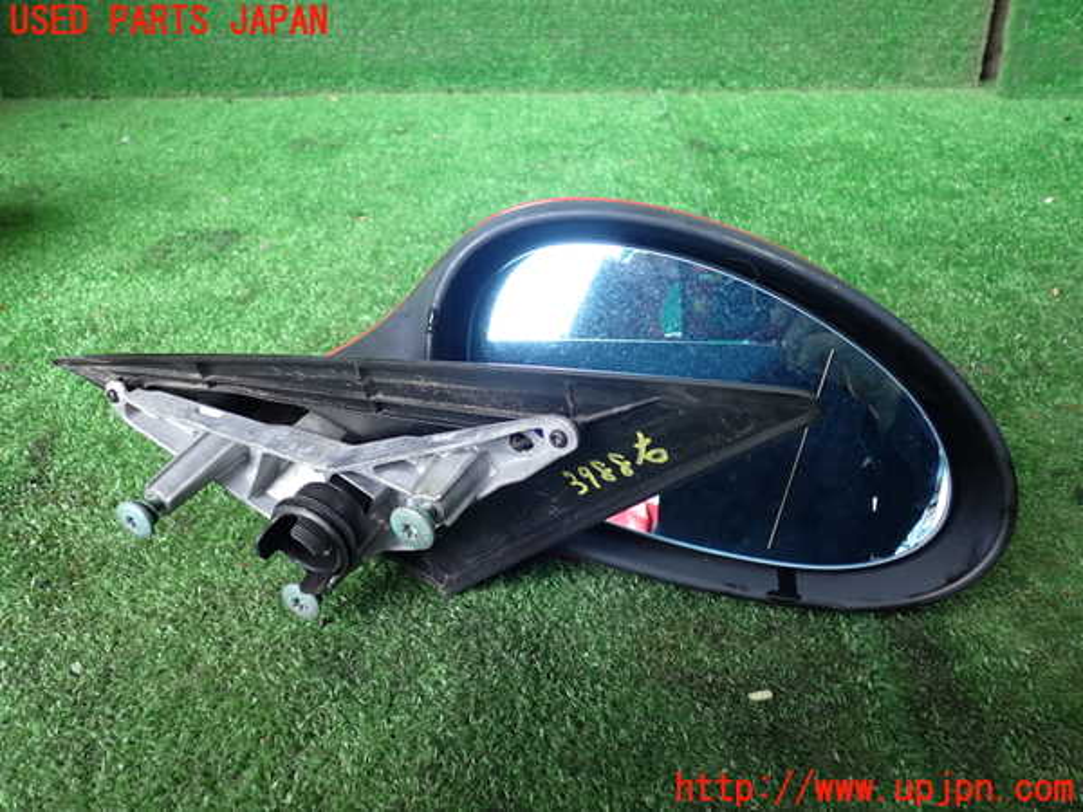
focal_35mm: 30
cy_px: 406
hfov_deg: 60.0
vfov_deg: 46.8
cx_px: 542
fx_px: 939
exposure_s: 1/50
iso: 200
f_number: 2.3
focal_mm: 5.4
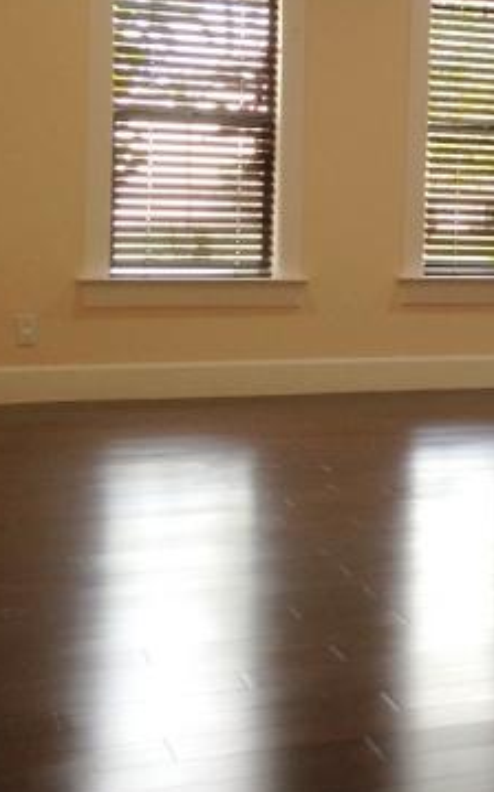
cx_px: 595
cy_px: 256
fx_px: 1682
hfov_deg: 16.0
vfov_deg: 26.3
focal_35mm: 78
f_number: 2.4
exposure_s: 1/60
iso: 64
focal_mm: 4.12
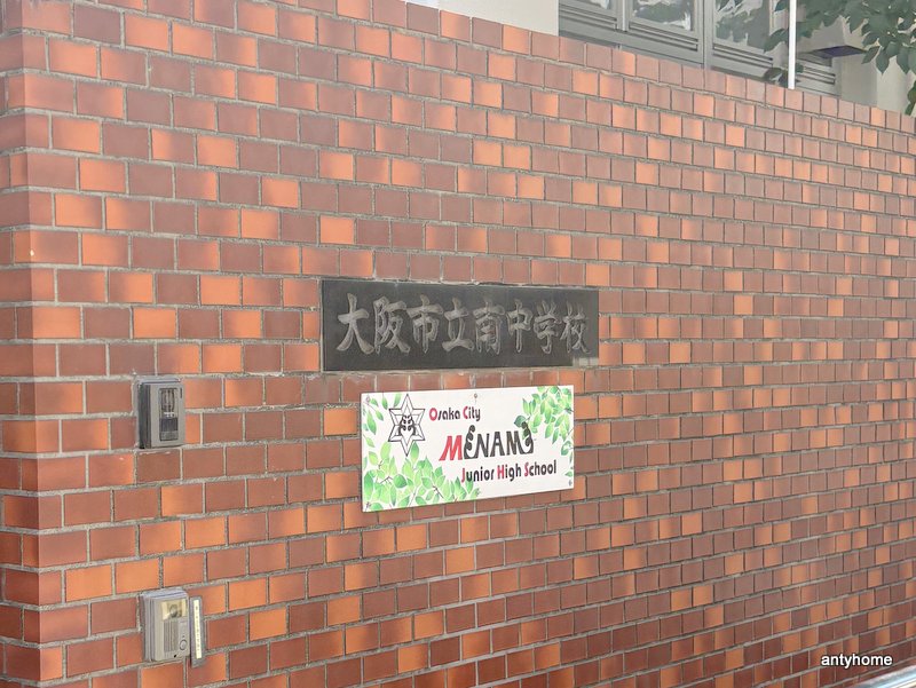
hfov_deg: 67.3
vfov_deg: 53.1
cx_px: 458
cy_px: 344
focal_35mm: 26
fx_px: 688
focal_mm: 5.96
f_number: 1.6
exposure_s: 1/1175
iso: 64
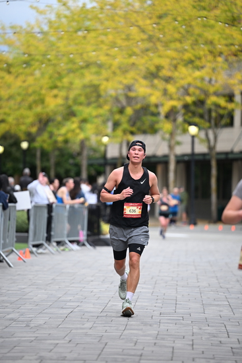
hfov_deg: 8.1
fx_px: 1713
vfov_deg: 12.1
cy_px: 182
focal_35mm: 170
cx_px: 121
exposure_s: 1/2000
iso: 640
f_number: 2.8
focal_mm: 170
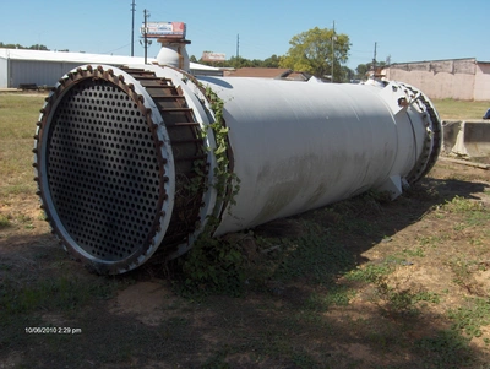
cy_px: 184
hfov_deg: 47.8
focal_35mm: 39
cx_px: 245
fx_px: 553
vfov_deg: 36.9
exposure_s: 1/617
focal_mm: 8
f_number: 4.8
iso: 100
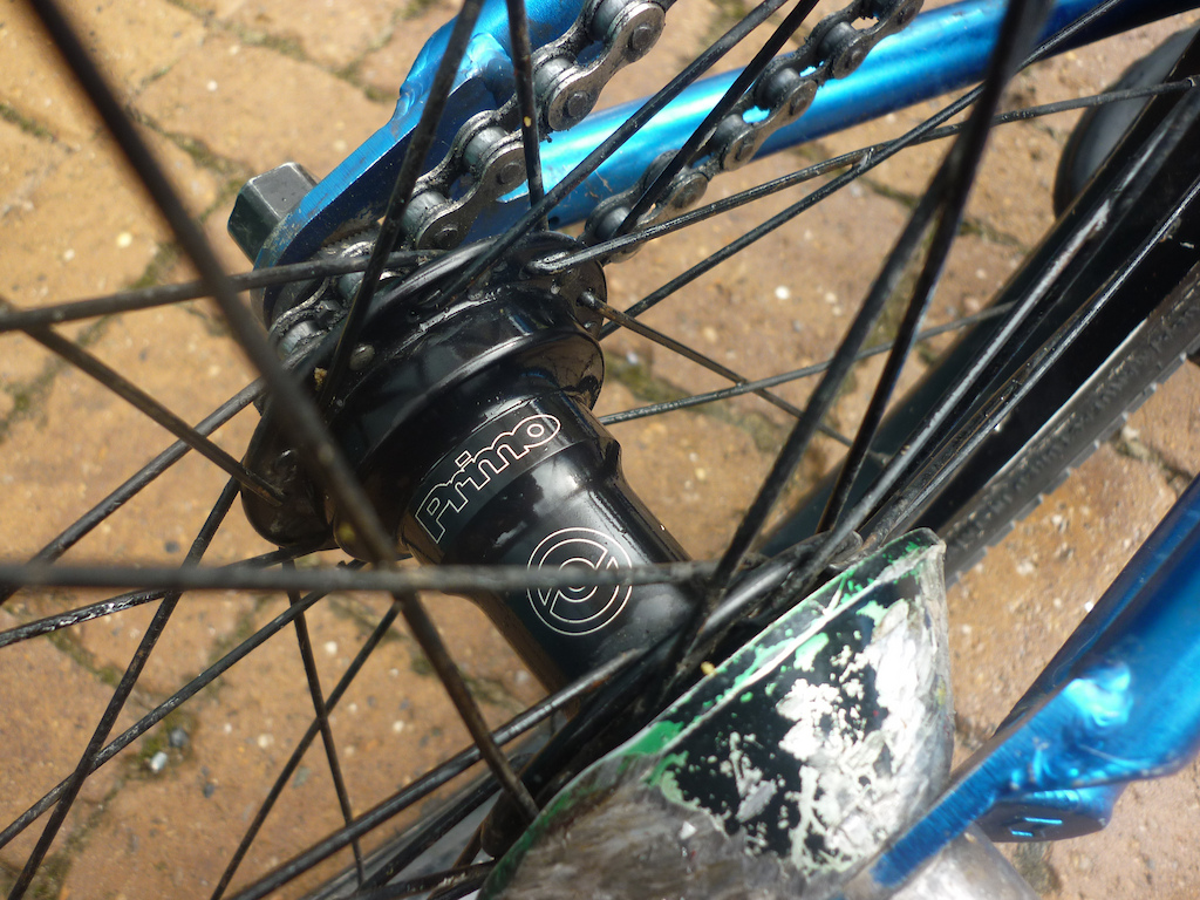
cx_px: 600
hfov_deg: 55.4
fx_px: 1144
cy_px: 450
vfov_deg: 42.9
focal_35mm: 33
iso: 80
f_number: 2.8
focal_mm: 5.5
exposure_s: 1/160
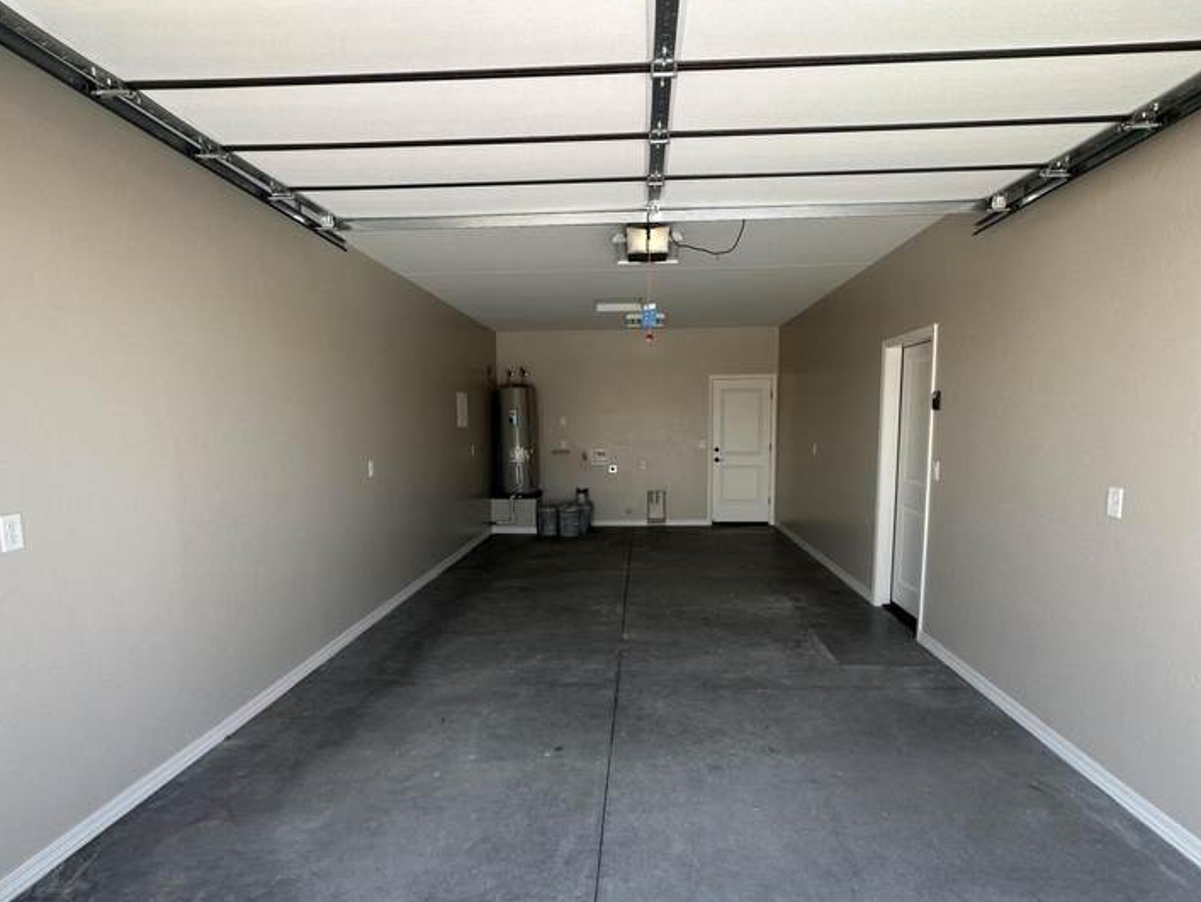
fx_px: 660
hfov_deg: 84.6
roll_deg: -1.1
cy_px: 498
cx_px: 605
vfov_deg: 68.5
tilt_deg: -4.1
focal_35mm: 19
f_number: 2.2
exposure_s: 1/213
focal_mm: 2.22
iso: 40
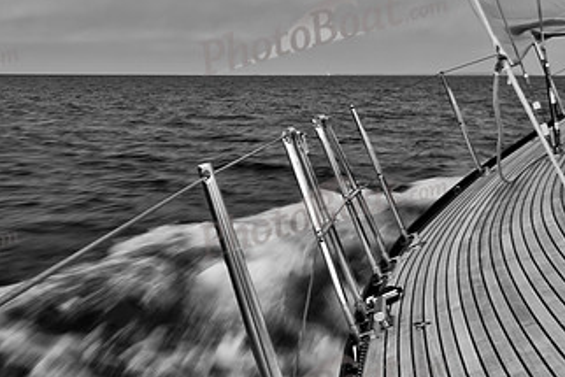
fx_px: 1068
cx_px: 152
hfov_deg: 29.2
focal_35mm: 68
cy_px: 261
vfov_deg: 20.0
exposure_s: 1/20
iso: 100
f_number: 16
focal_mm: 17
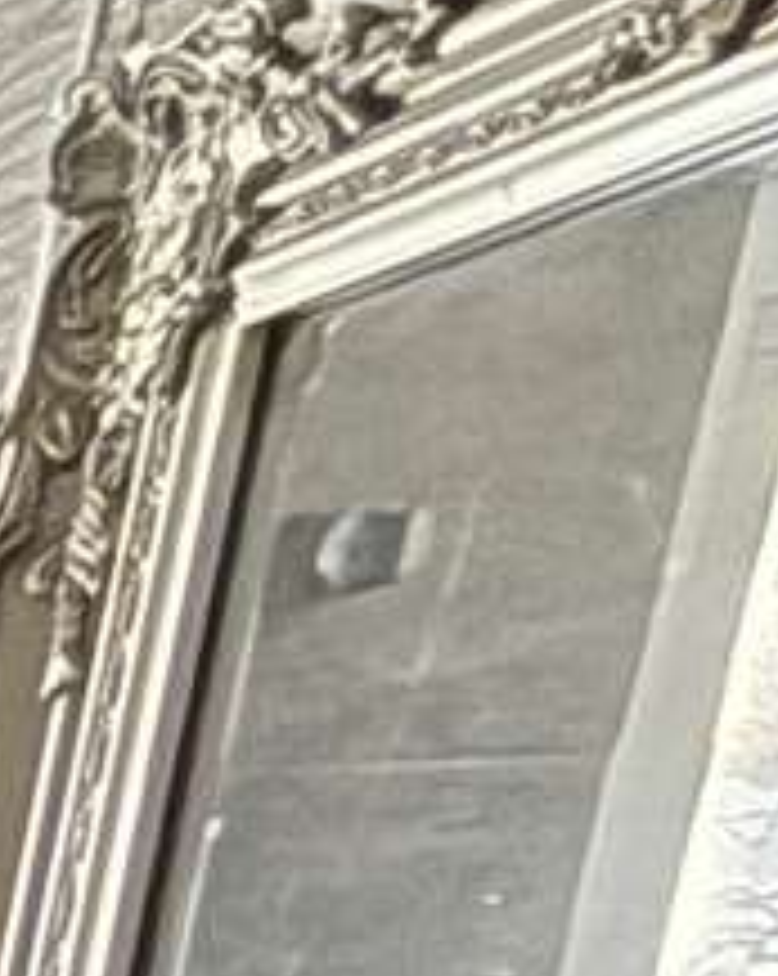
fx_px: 3490
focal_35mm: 121
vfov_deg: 13.6
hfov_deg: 6.6
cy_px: 1948
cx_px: -2982
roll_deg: -0.5
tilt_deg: -14.6
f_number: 2.2
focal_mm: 2.22
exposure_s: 1/60
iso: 800
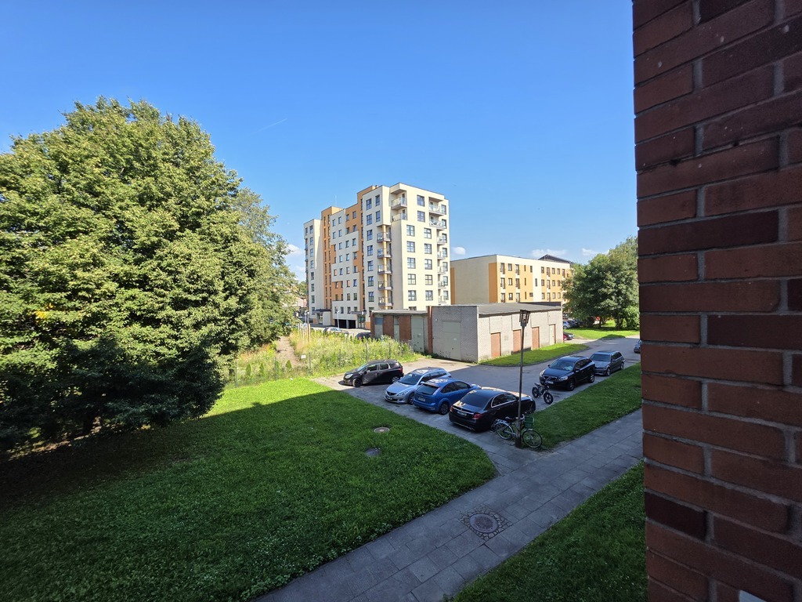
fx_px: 301
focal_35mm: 13
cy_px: 301
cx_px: 401
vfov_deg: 89.9
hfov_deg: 106.2
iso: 40
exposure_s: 1/1041
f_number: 1.9
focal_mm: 2.2
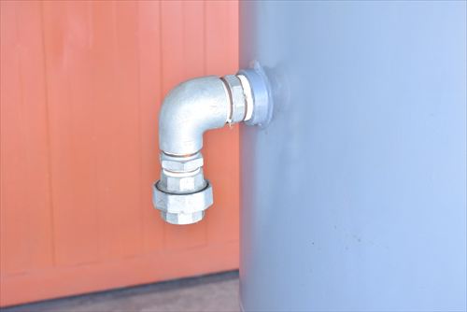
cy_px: 156
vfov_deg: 13.4
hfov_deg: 20.0
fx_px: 1324
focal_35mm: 102
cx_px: 234
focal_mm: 68
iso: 1250
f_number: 6.3
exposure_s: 1/160
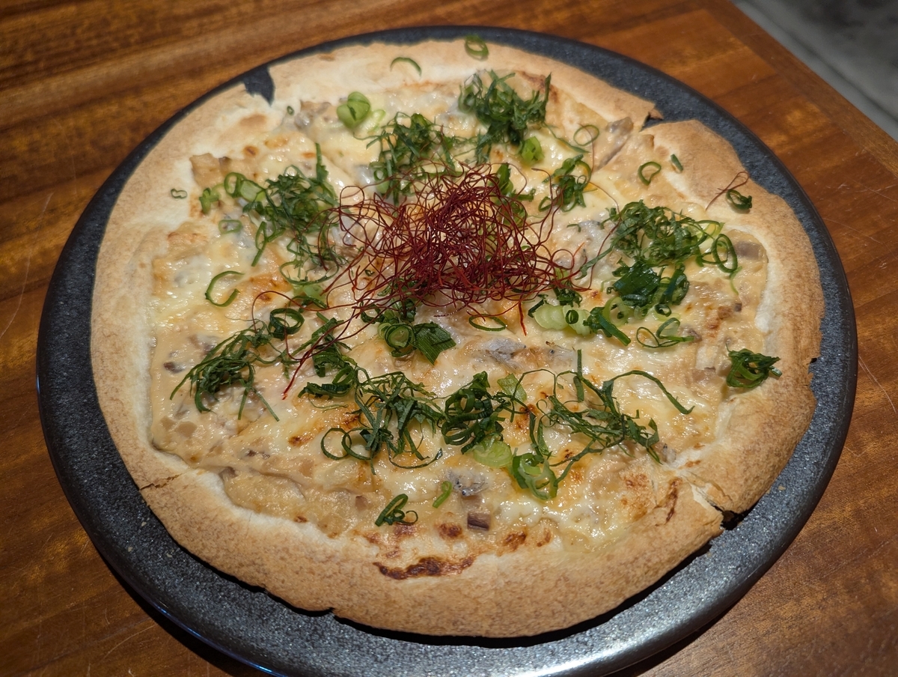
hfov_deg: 71.5
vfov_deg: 57.0
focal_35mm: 24
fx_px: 624
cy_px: 338
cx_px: 449
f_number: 1.85
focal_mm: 6.81
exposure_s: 1/130
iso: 223
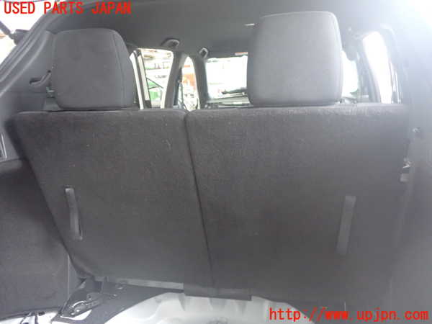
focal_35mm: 30
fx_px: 374
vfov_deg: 46.8
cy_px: 162
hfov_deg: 60.0
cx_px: 216
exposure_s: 1/25
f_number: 2.3
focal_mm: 5.4
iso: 800
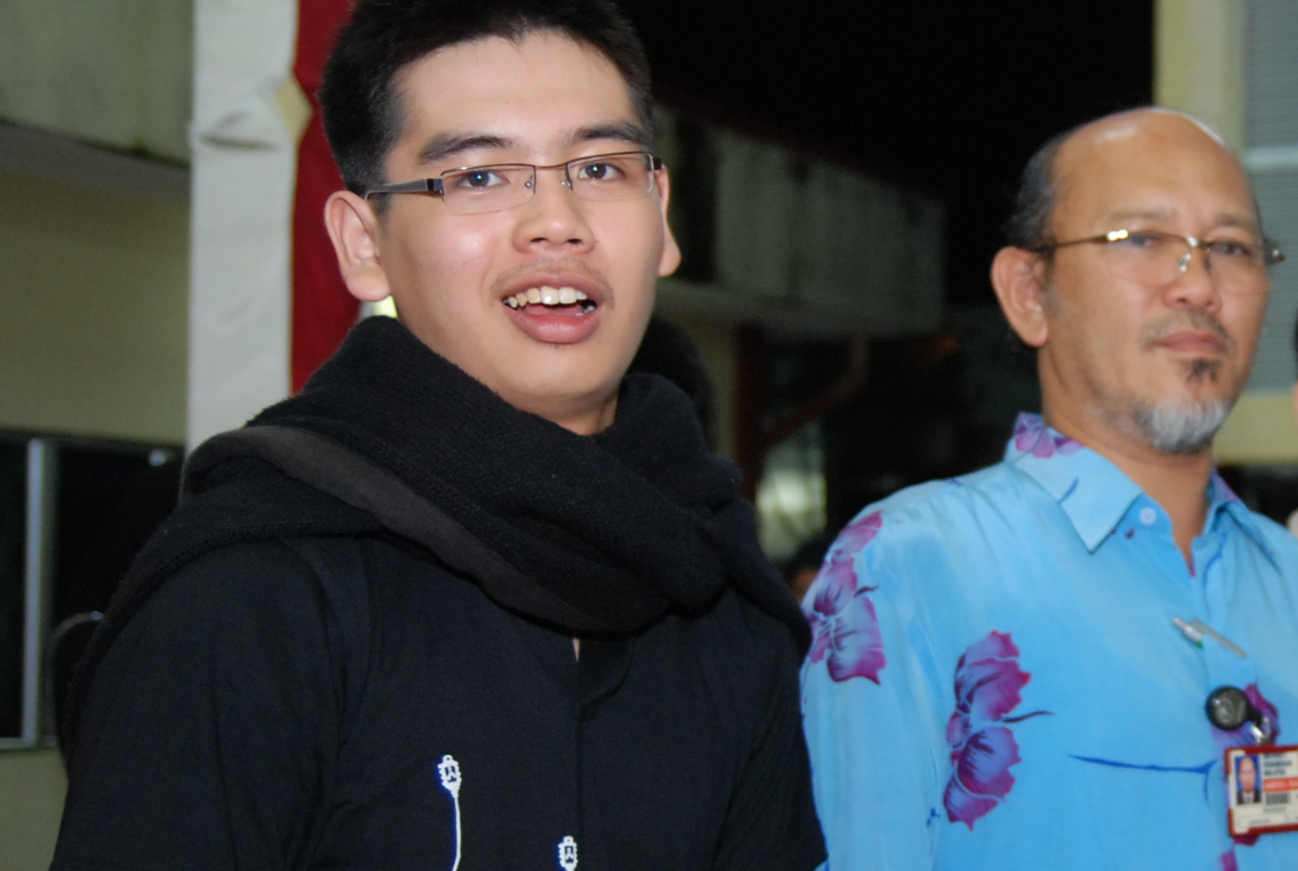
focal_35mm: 77
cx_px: 1181
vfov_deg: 17.8
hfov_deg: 25.4
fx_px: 2782
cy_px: 549
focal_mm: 26
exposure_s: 1/80
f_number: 2.8
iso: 500
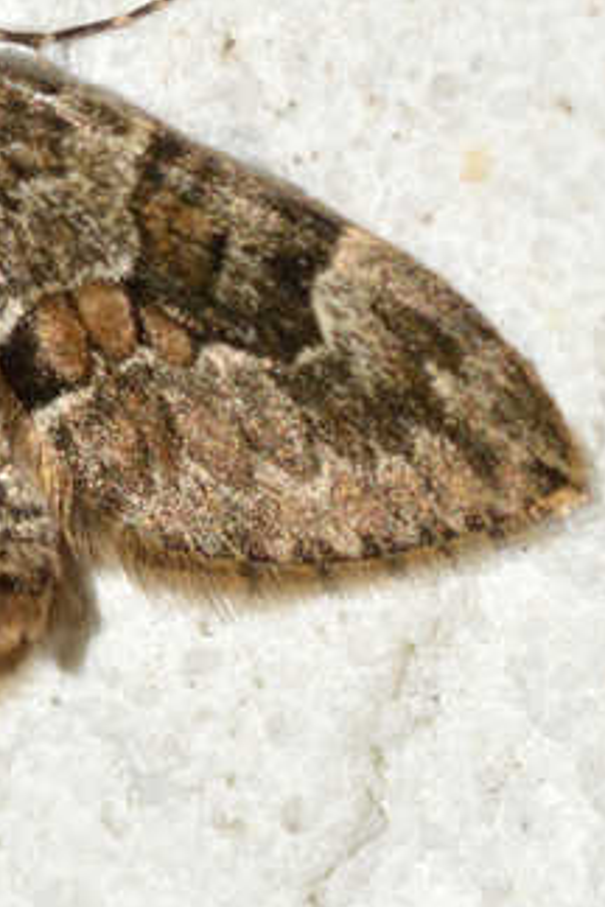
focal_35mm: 296
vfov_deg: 7.0
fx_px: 7461
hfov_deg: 4.6
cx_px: 48
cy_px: 308
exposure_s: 1/200
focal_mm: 100
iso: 100
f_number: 20
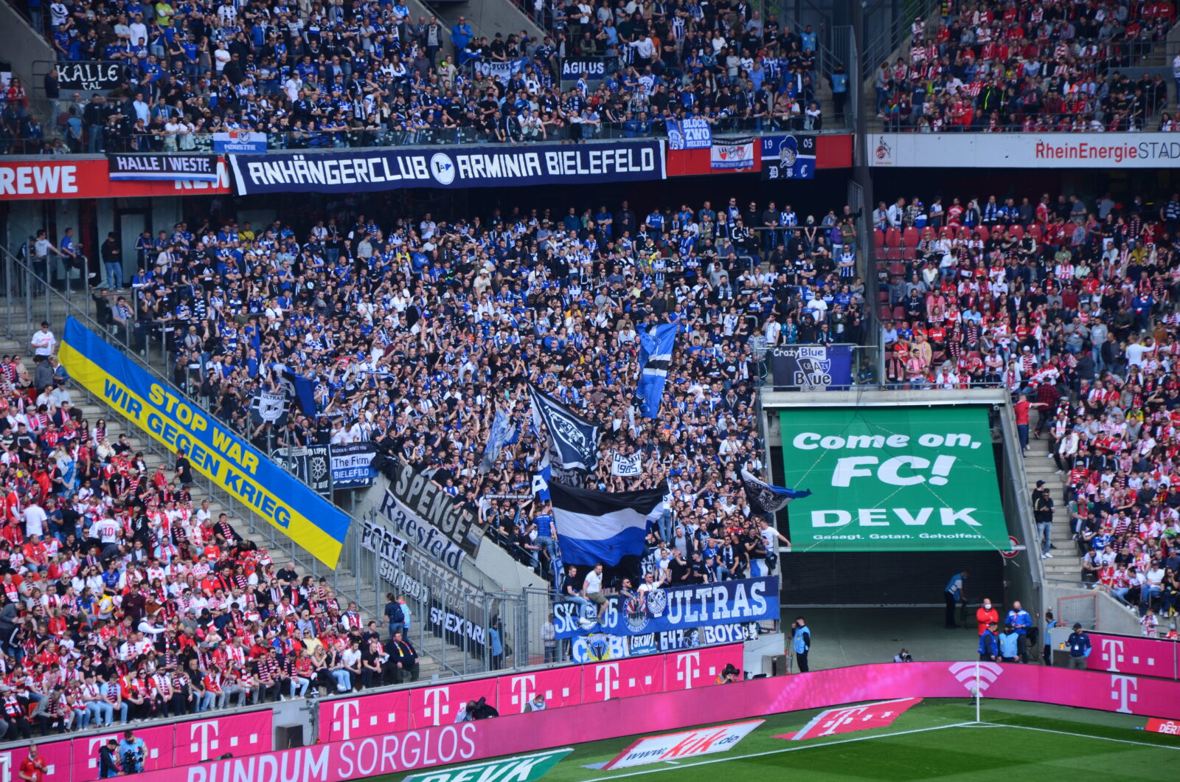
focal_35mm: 158
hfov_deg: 13.1
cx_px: 590
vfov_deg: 8.7
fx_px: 5152
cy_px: 391
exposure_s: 1/500
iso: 320
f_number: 5.6
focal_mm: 105
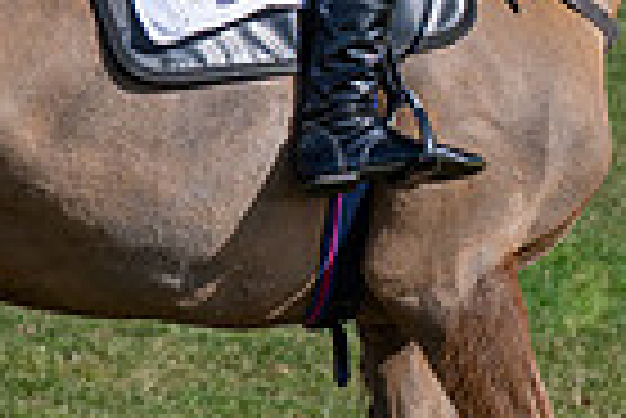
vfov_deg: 2.2
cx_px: 456
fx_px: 10670
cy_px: -13
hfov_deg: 3.4
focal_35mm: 613
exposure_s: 1/2000
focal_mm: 84
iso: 200
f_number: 5
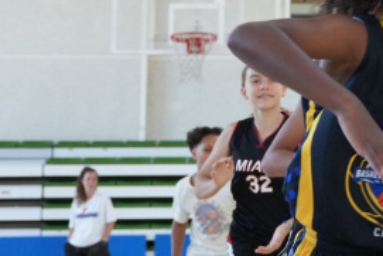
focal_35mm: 124
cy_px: 4
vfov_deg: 11.0
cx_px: 430
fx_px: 1320
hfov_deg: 16.0
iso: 2000
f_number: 2.8
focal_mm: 28
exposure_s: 1/400
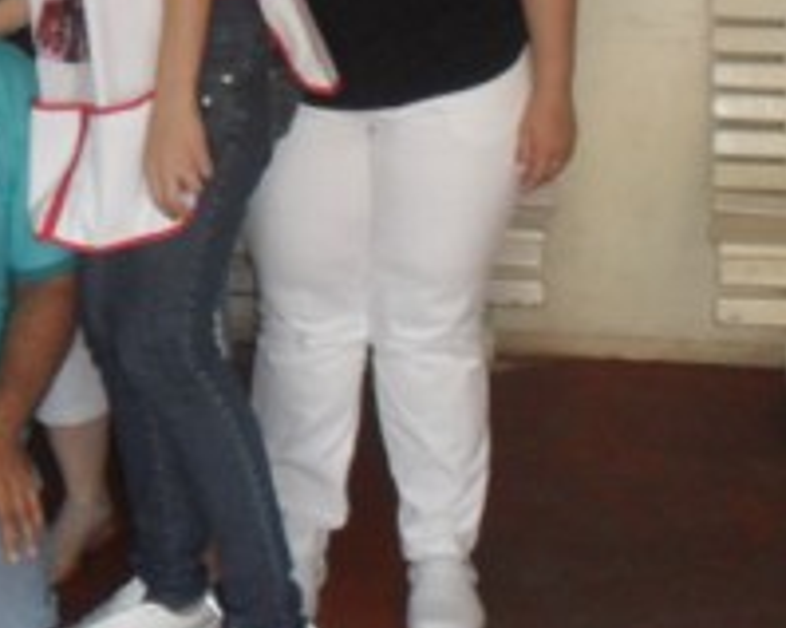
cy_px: -130
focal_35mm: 110
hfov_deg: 16.9
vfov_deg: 13.6
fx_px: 2558
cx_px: -95
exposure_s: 1/45
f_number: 3.2
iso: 200
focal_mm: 6.3
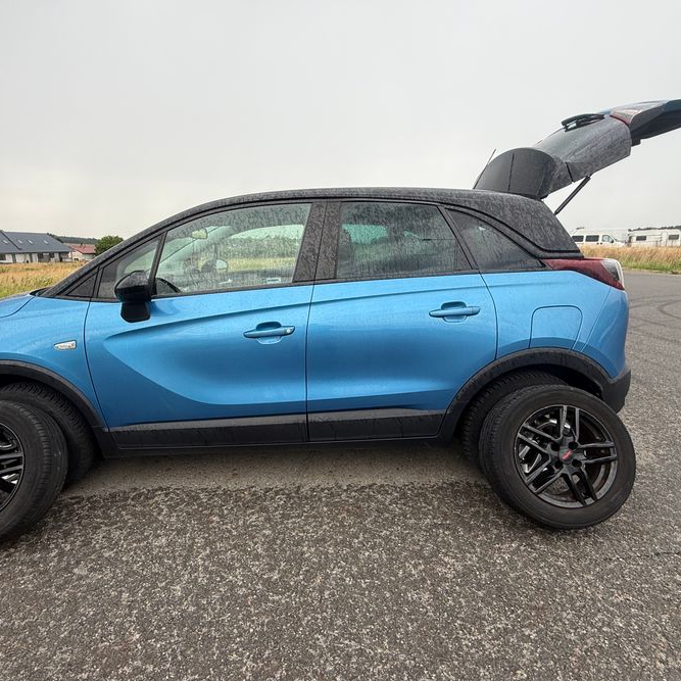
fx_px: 423
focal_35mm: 19
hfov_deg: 77.5
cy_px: 343
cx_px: 306
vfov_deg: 77.7
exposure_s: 1/228
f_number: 2.2
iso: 50
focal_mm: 2.22
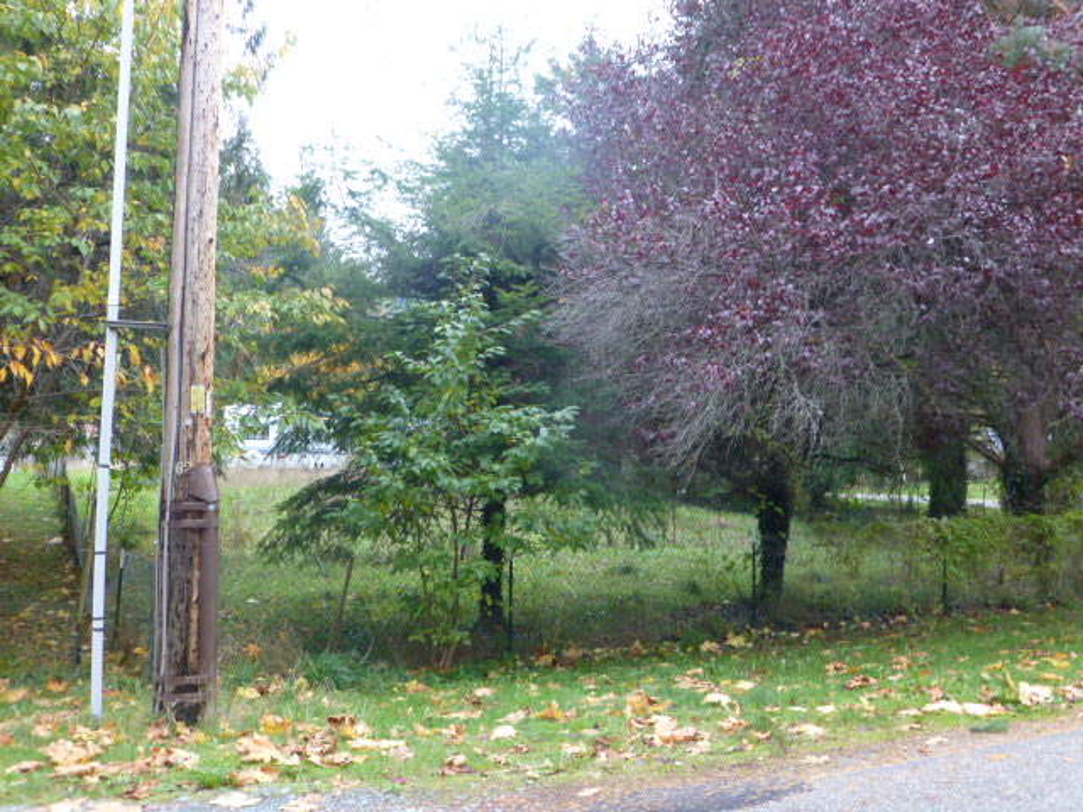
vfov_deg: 41.8
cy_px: 406
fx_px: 1064
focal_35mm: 34
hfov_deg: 54.0
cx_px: 542
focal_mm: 6.1
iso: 400
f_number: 3.7
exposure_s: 1/60
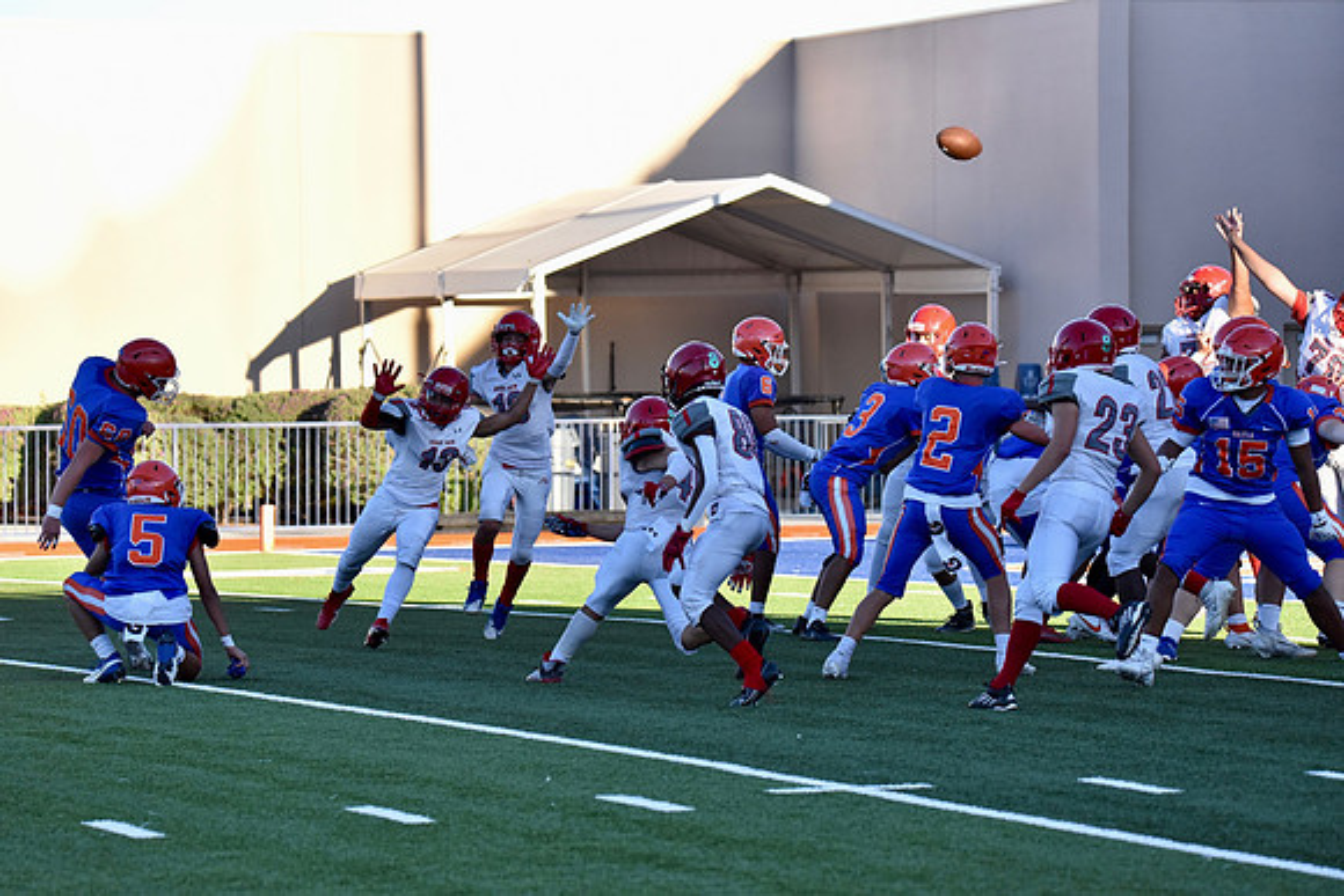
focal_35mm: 150
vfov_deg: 9.2
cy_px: 448
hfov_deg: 13.7
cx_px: 672
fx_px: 5601
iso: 2200
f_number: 5.6
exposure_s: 1/2500
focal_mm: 150
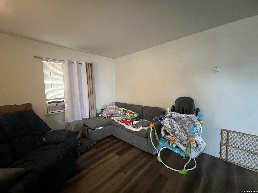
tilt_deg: -5.0
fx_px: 97
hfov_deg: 106.2
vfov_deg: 89.9
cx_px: 129
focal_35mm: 13
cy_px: 96
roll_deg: +1.1
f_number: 1.8
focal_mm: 1.57
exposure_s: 1/40
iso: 1000
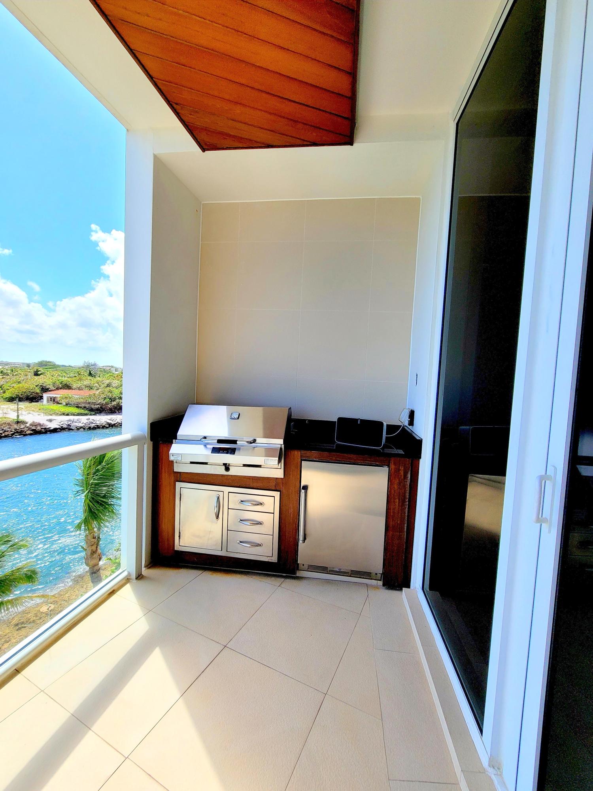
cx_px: 296
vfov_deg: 106.2
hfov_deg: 89.9
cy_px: 396
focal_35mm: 13
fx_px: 297
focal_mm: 2.2
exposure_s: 1/1429
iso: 50
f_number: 2.2
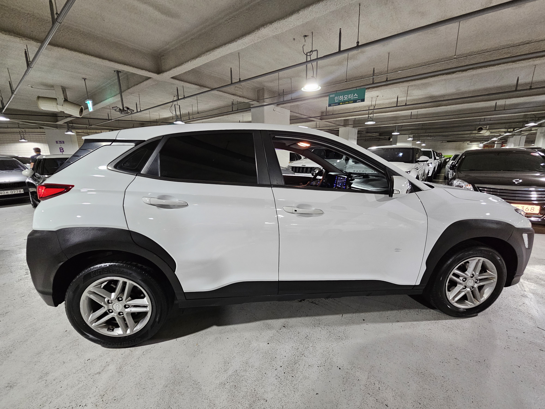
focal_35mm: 13
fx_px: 205
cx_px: 272
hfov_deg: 106.2
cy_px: 204
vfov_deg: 89.9
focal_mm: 2.2
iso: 500
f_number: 2.2
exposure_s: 1/30
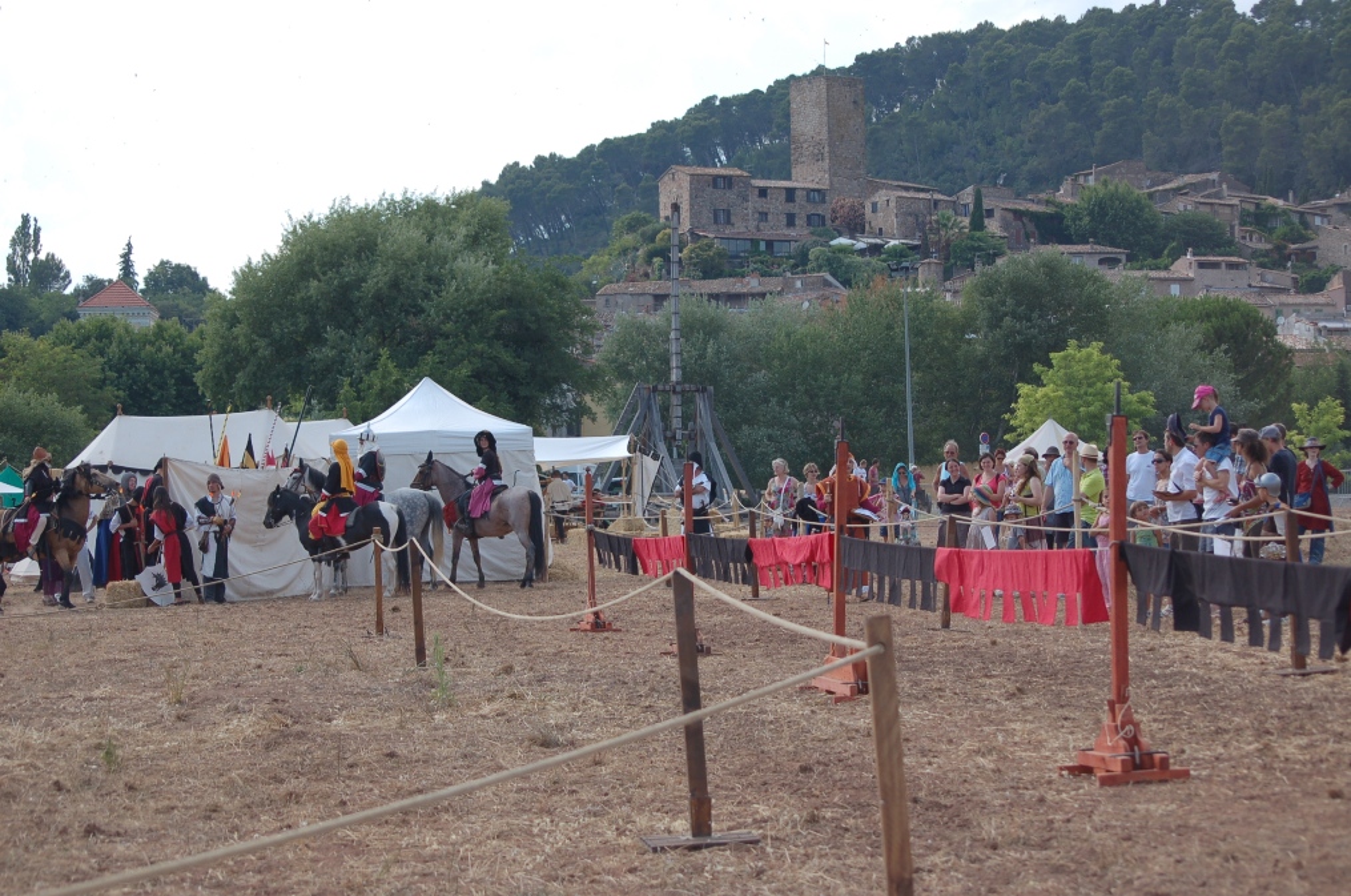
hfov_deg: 24.7
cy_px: 448
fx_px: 3091
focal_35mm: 82
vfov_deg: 16.5
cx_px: 676
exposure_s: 1/500
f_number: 5.6
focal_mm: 55
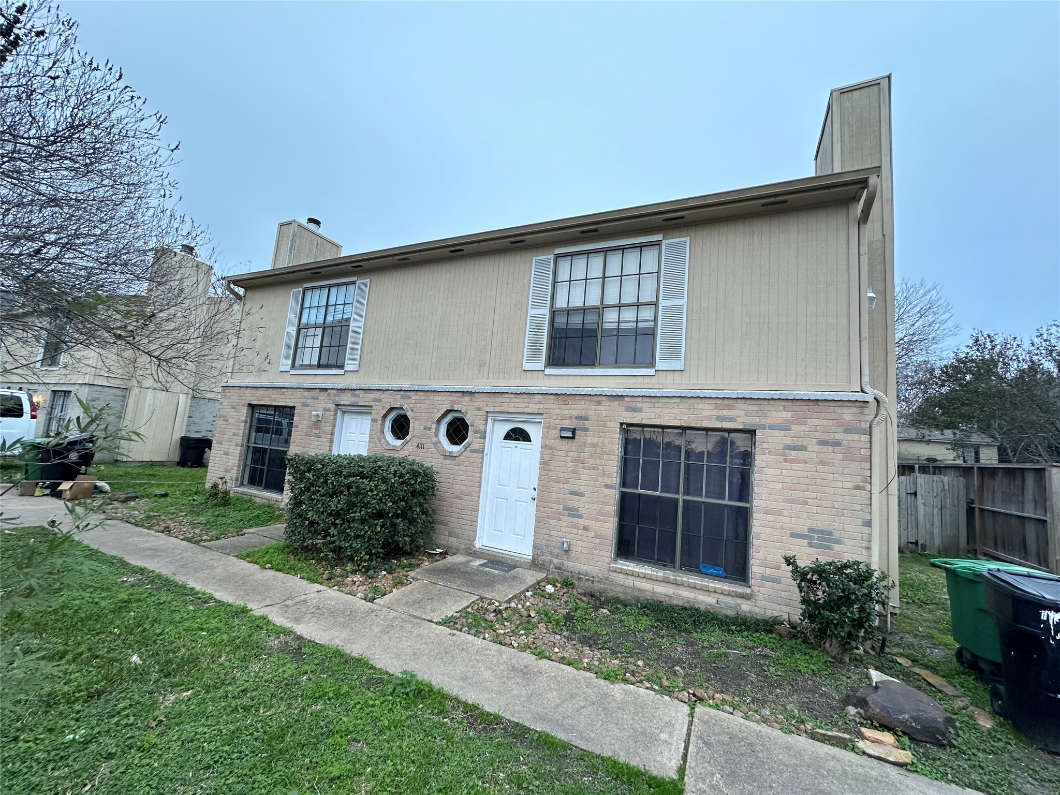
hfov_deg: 102.1
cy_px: 398
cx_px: 530
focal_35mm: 14
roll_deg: -5.0
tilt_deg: +6.7
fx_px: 429
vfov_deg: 85.7
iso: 100
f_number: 2.2
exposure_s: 1/99
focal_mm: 2.22
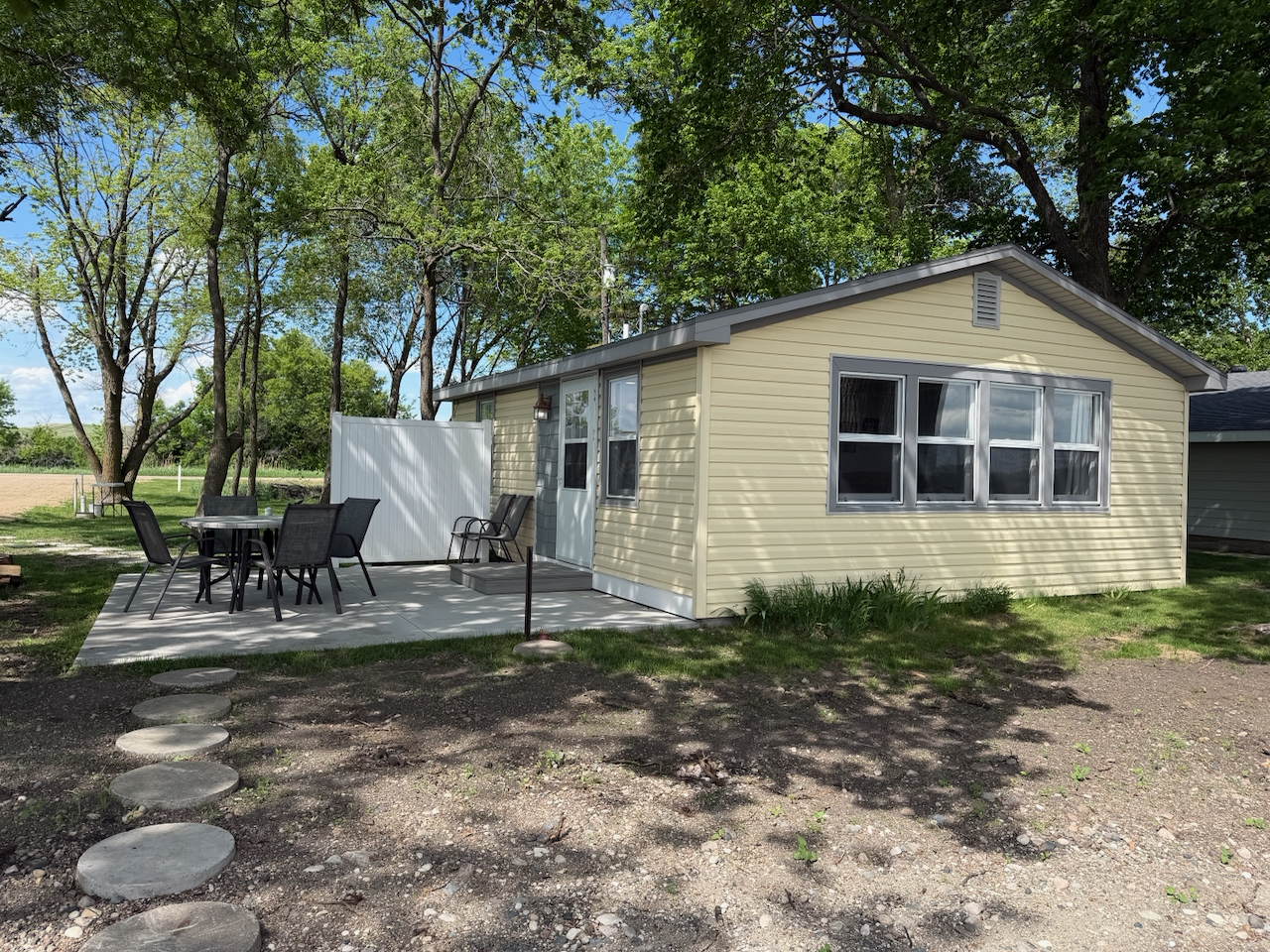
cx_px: 635
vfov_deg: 56.8
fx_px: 881
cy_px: 476
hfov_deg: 71.6
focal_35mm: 24
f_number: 1.78
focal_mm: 6.76
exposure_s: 1/2445
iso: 80
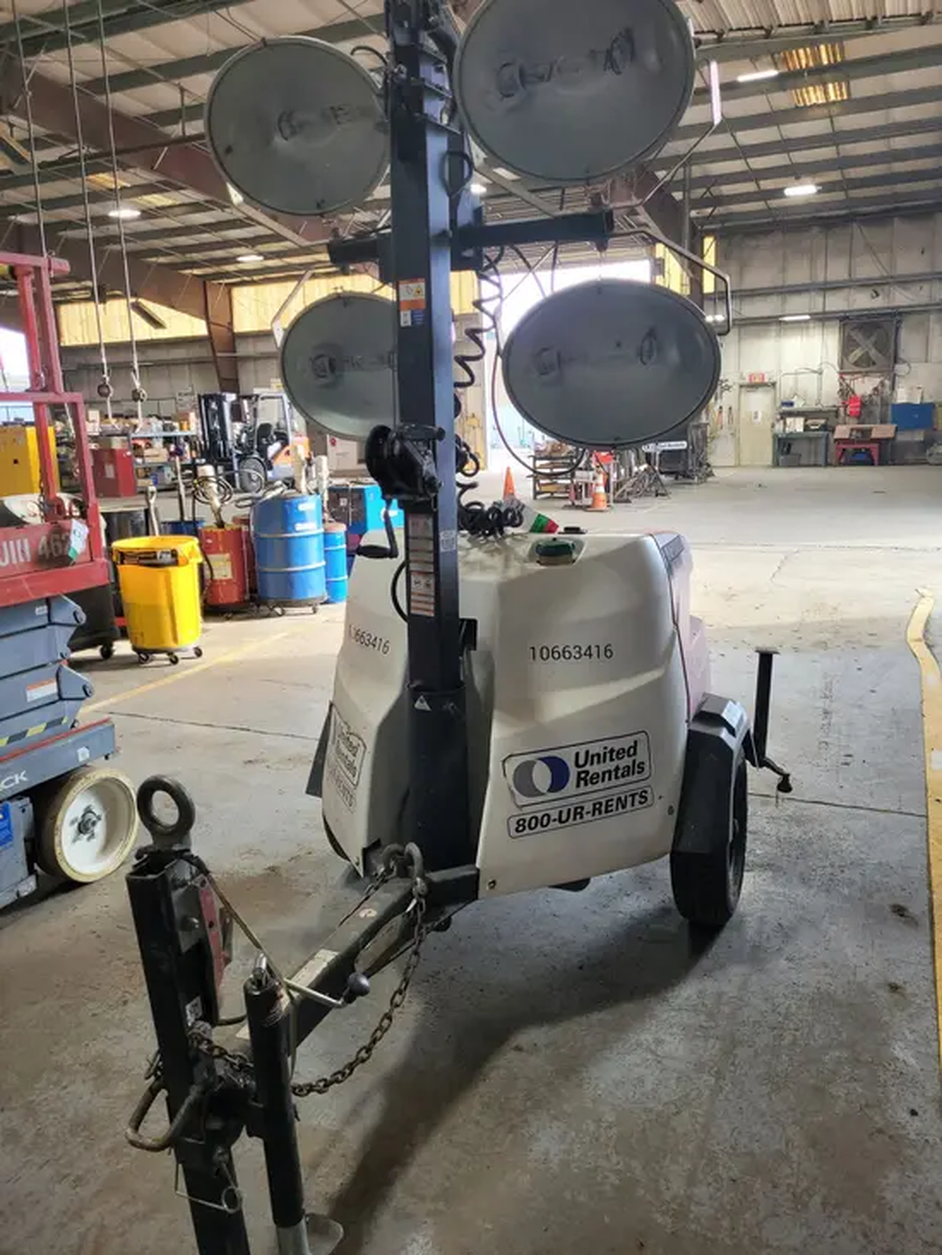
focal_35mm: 26
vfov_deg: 67.3
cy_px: 628
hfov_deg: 53.1
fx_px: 943
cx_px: 471
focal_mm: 5.4
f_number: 1.8
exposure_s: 1/120
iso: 160
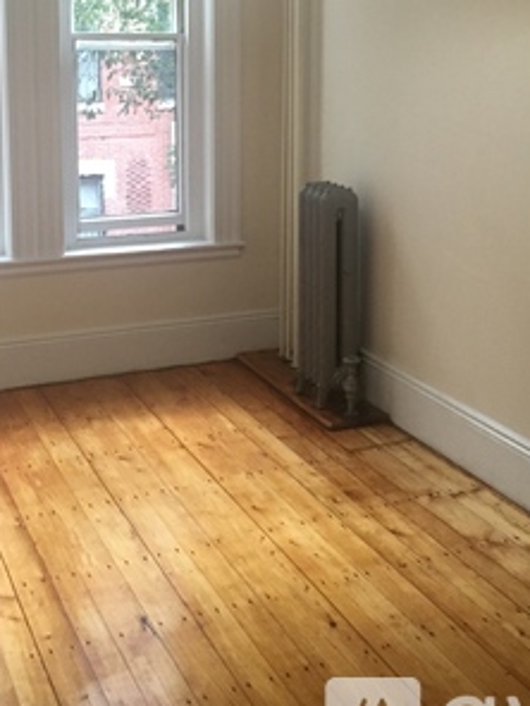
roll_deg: -0.4
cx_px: 264
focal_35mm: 49
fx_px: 1000
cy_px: 176
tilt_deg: -6.4
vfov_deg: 37.9
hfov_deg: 29.7
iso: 125
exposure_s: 1/30
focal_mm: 4.15
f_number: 2.2
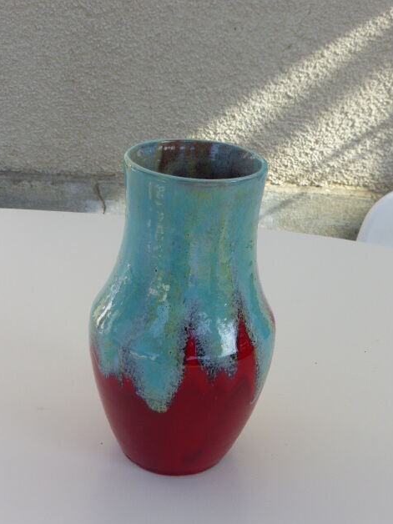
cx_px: 198
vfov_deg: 35.5
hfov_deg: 27.0
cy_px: 266
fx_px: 817
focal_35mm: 54
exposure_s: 1/200
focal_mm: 9
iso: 100
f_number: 4.4
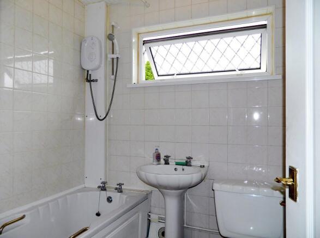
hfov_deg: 69.5
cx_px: 160
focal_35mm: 25
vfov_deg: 54.7
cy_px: 119
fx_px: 230
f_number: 3.1
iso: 80
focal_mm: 4.5
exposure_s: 1/125
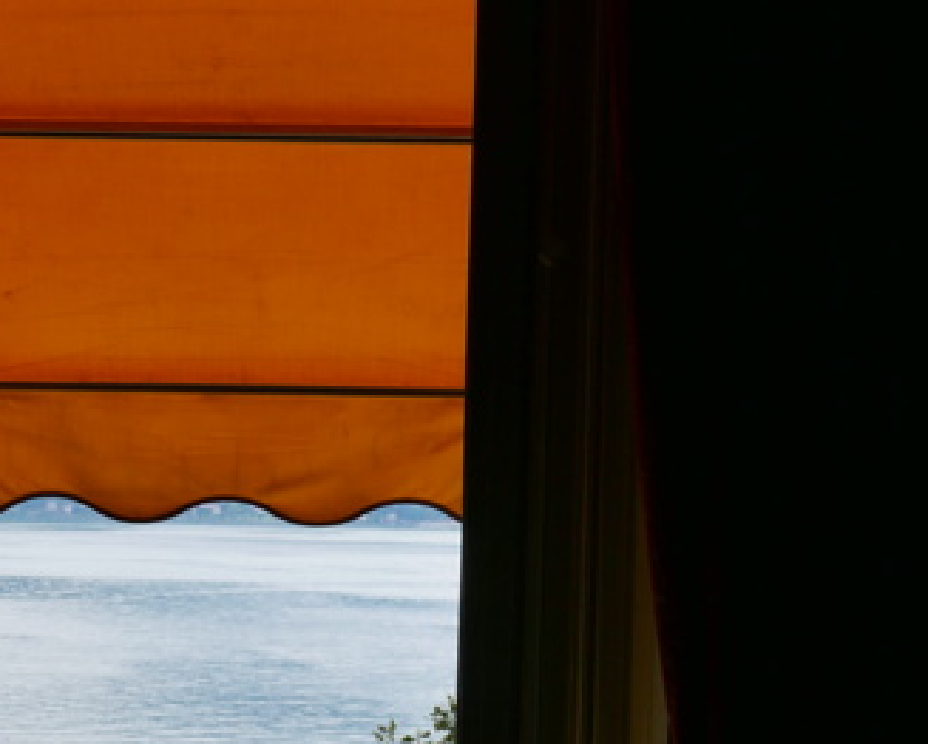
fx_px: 2336
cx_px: 223
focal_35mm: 85
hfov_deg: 22.2
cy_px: 636
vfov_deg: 17.9
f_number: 5.6
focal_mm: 16.5
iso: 200
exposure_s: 1/400
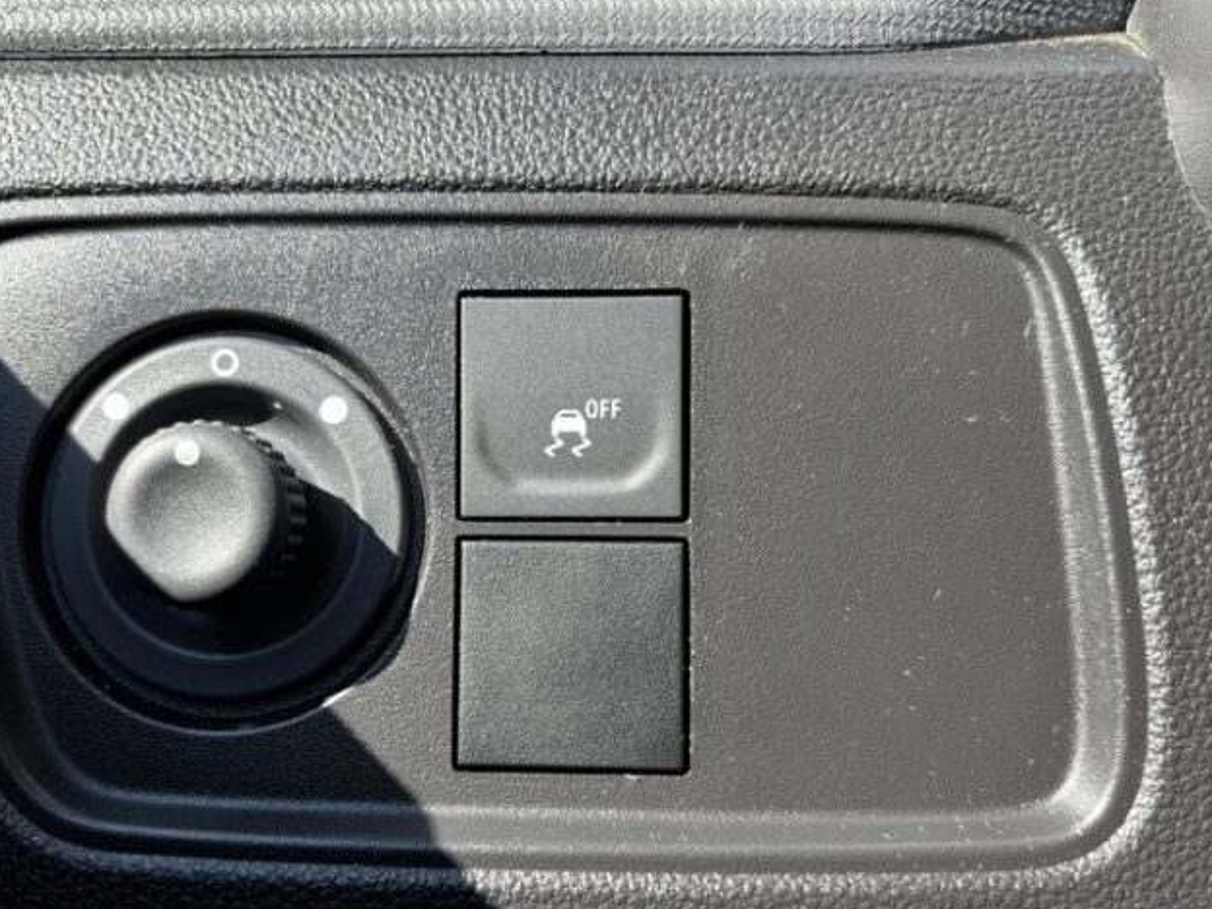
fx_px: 1120
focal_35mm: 32
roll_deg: +0.3
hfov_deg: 56.6
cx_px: 521
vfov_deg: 44.1
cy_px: 515
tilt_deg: -14.5
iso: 50
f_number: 1.6
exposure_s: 1/275
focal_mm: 5.96
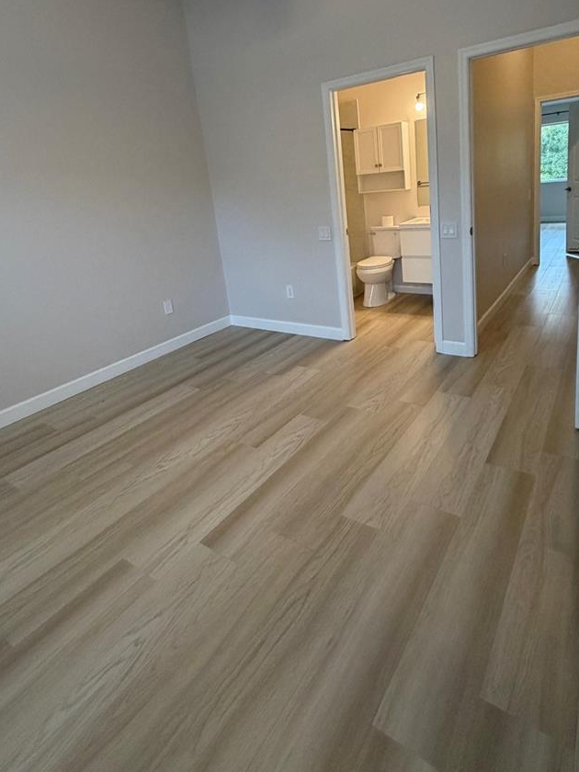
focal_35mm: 20
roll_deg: +5.9
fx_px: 446
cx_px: 313
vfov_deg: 80.0
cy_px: 283
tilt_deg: -12.0
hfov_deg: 65.9
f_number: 2.2
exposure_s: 1/60
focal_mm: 2.22
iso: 250
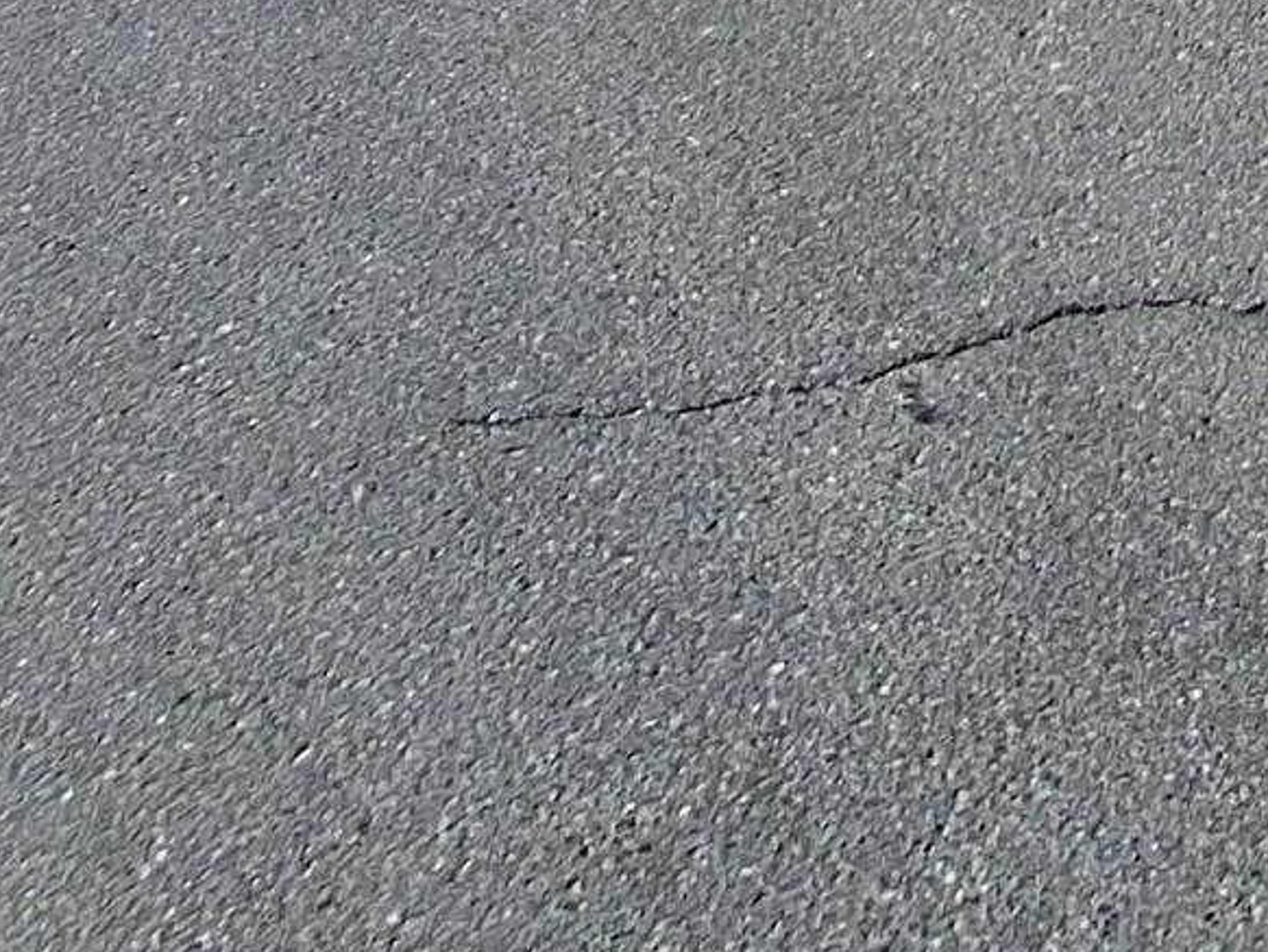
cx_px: 2098
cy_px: -1294
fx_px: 2455
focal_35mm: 67
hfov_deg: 21.8
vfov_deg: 14.7
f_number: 2.2
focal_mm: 1.74
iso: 40
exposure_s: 1/1550
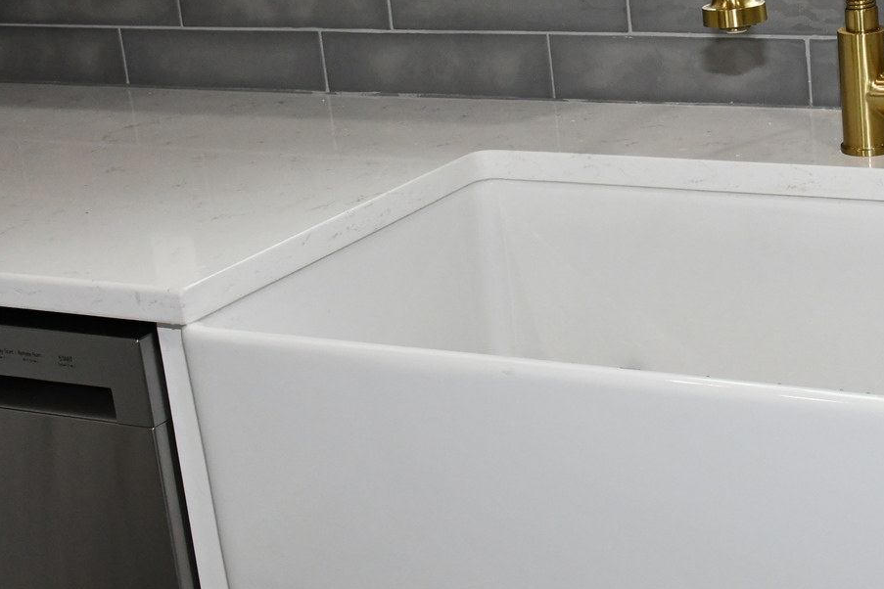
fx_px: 1719
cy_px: 117
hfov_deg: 27.9
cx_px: 775
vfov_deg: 19.3
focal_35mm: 70
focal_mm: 26
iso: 2000
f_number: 9
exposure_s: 1/160
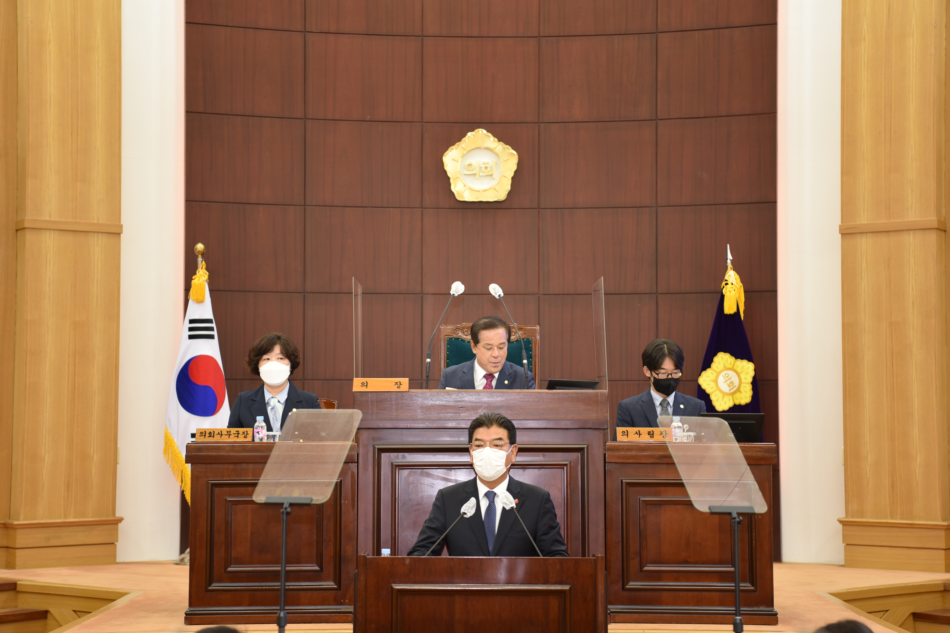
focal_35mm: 70
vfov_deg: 19.5
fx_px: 1847
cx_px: 475
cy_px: 316
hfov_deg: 28.8
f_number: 2.8
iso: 900
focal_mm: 70
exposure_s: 1/60
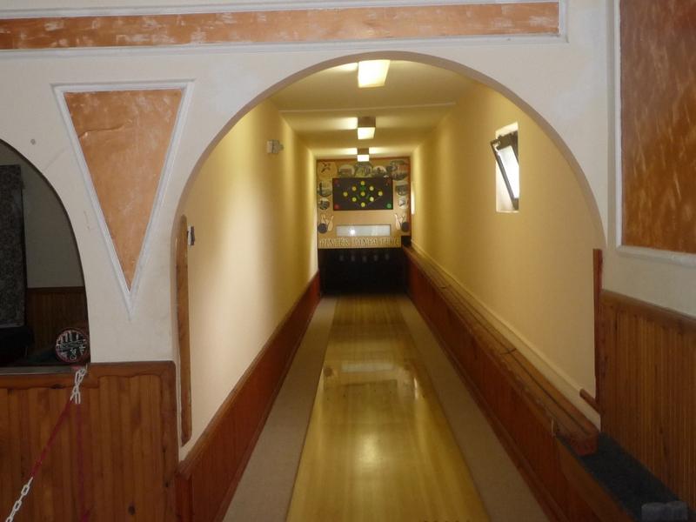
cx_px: 348
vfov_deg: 32.9
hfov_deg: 42.9
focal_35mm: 44
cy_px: 261
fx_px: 885
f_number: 2.8
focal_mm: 4.4
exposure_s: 1/30
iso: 200
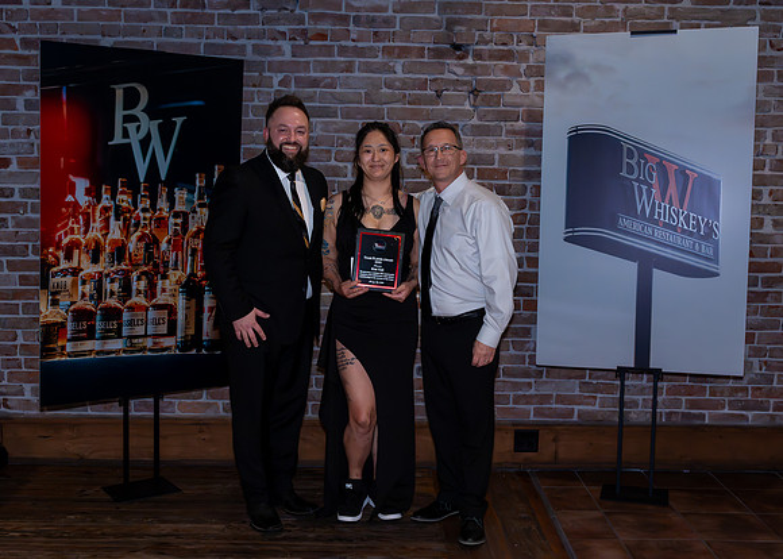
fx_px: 986
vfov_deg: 31.6
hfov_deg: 43.3
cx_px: 378
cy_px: 301
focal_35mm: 44
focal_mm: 35
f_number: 5
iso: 6400
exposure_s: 1/320
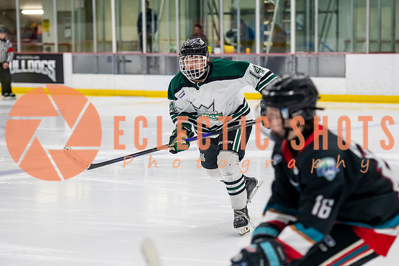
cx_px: 199
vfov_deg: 10.7
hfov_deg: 16.0
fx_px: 1421
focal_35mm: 128
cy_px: 162
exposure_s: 1/640
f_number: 3.2
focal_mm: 100
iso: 2000
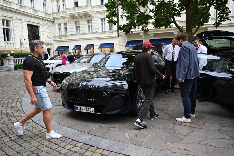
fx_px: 188
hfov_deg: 63.7
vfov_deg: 45.0
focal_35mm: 29
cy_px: 78
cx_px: 117
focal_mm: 29
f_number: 4.5
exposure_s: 1/800
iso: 1000
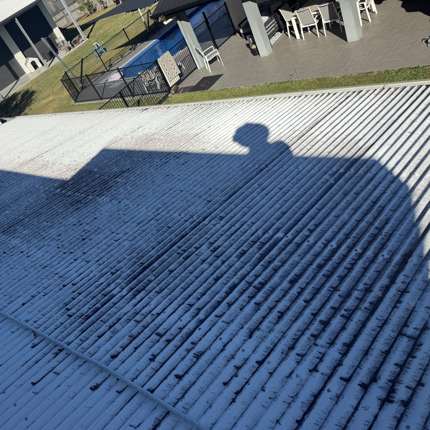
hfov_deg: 55.4
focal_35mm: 29
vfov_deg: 55.6
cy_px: 219
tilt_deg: -30.6
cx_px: 185
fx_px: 408
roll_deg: +33.3
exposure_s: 1/4950
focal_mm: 6.76
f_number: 1.78
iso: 80
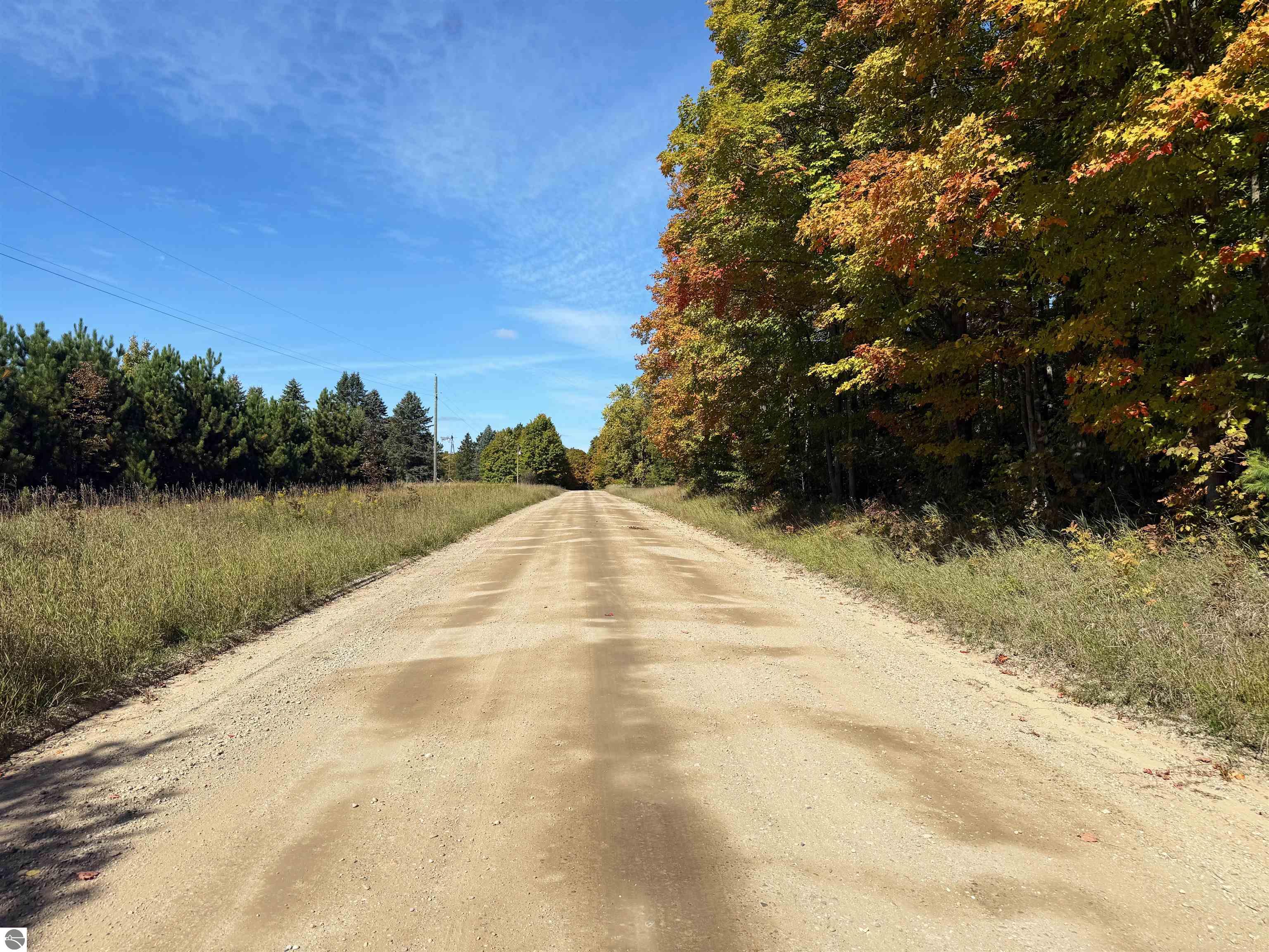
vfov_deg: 56.8
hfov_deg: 71.6
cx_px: 634
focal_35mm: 24
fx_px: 880
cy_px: 476
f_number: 1.78
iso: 80
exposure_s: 1/5714
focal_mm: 6.76
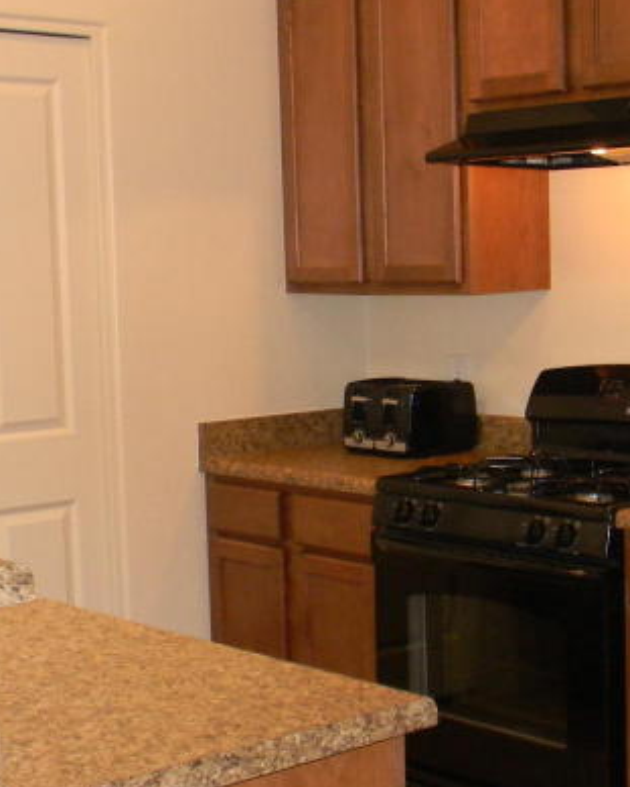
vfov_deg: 26.4
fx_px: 1679
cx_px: 470
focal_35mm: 72
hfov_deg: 21.1
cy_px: 397
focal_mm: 5
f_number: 3.5
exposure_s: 1/26
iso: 200
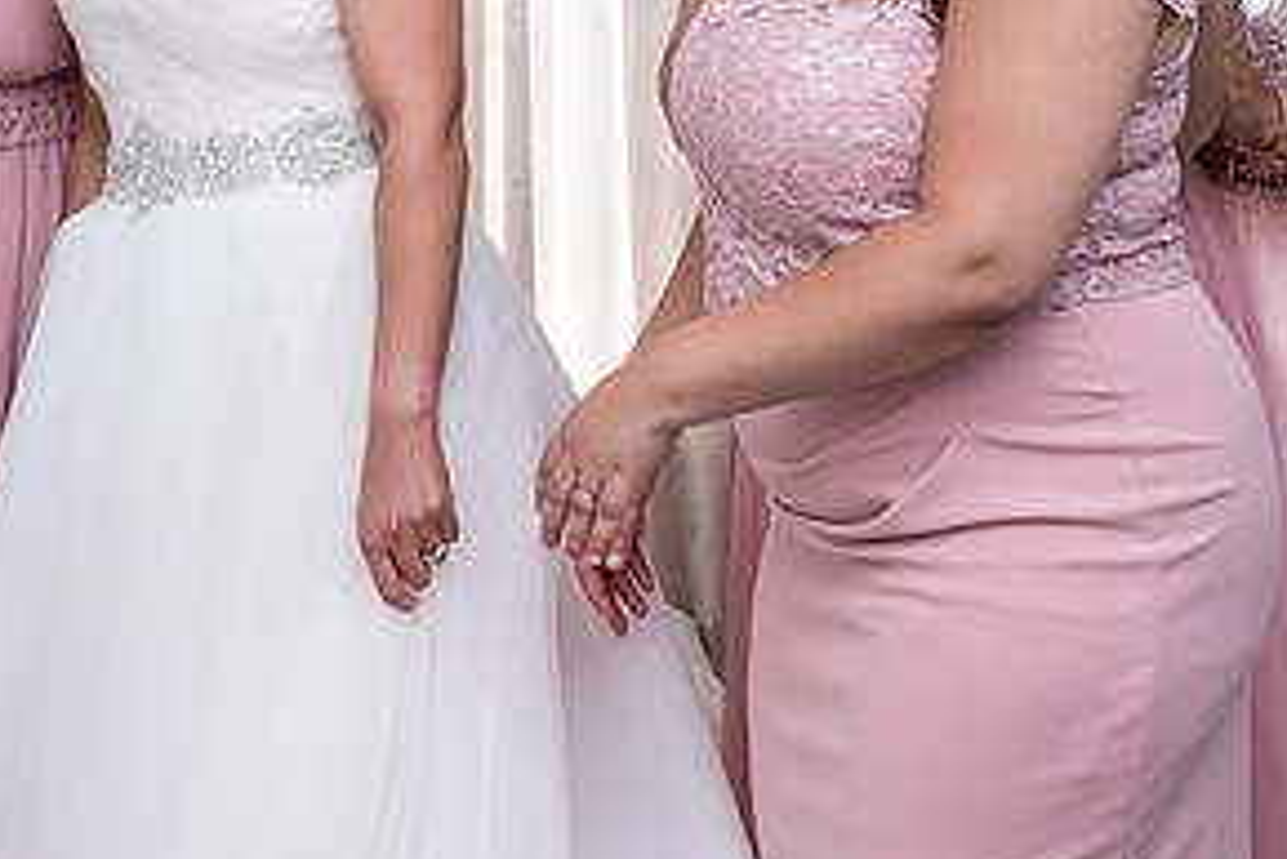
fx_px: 3434
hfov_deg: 21.1
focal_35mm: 96
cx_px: 389
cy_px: -38
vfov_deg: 14.0
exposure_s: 1/160
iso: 1250
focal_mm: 44
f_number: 6.3
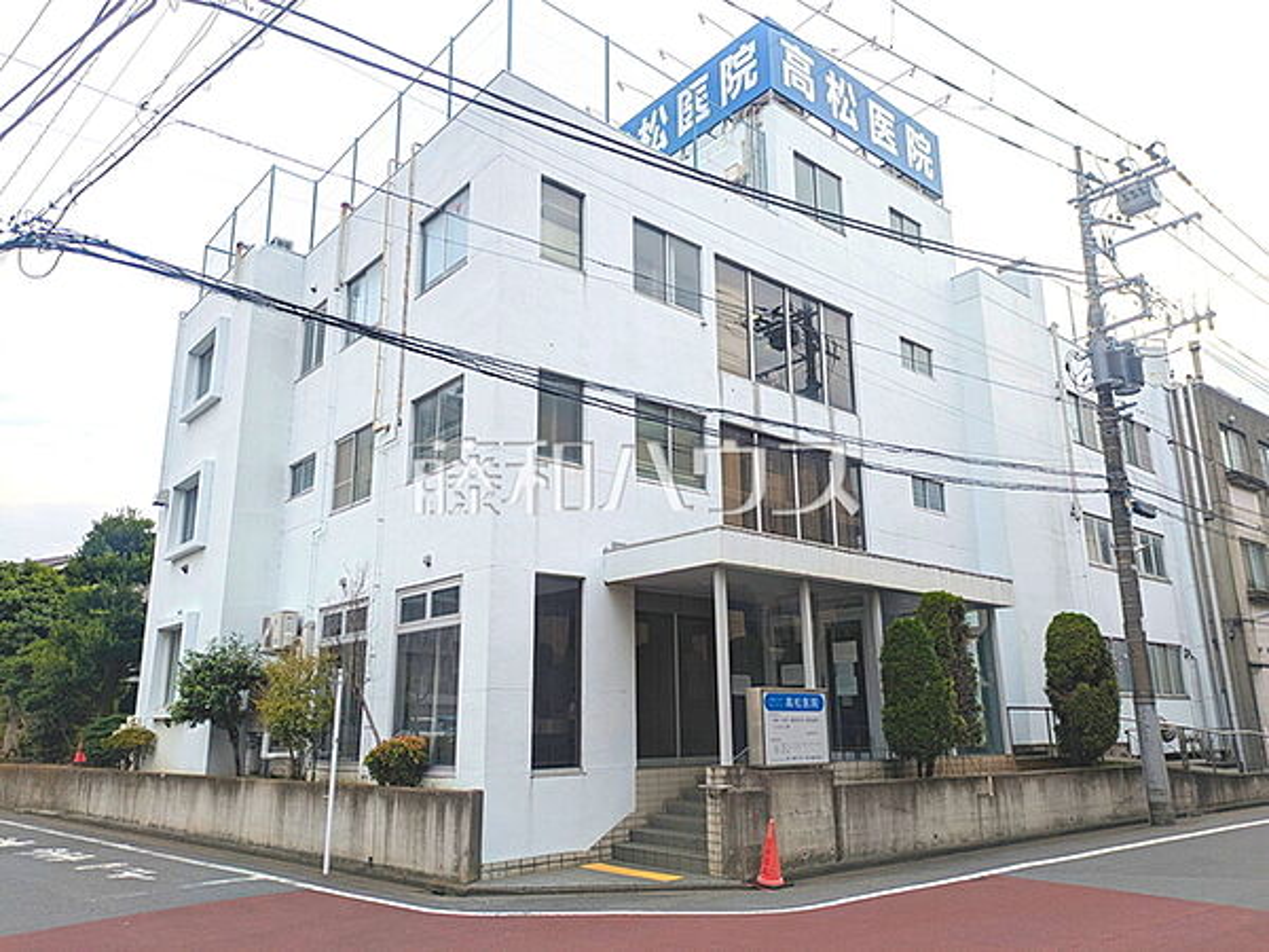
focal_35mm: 25
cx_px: 634
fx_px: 916
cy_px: 476
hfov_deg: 69.4
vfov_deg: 54.9
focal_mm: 5.43
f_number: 1.89
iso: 42
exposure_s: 1/1340
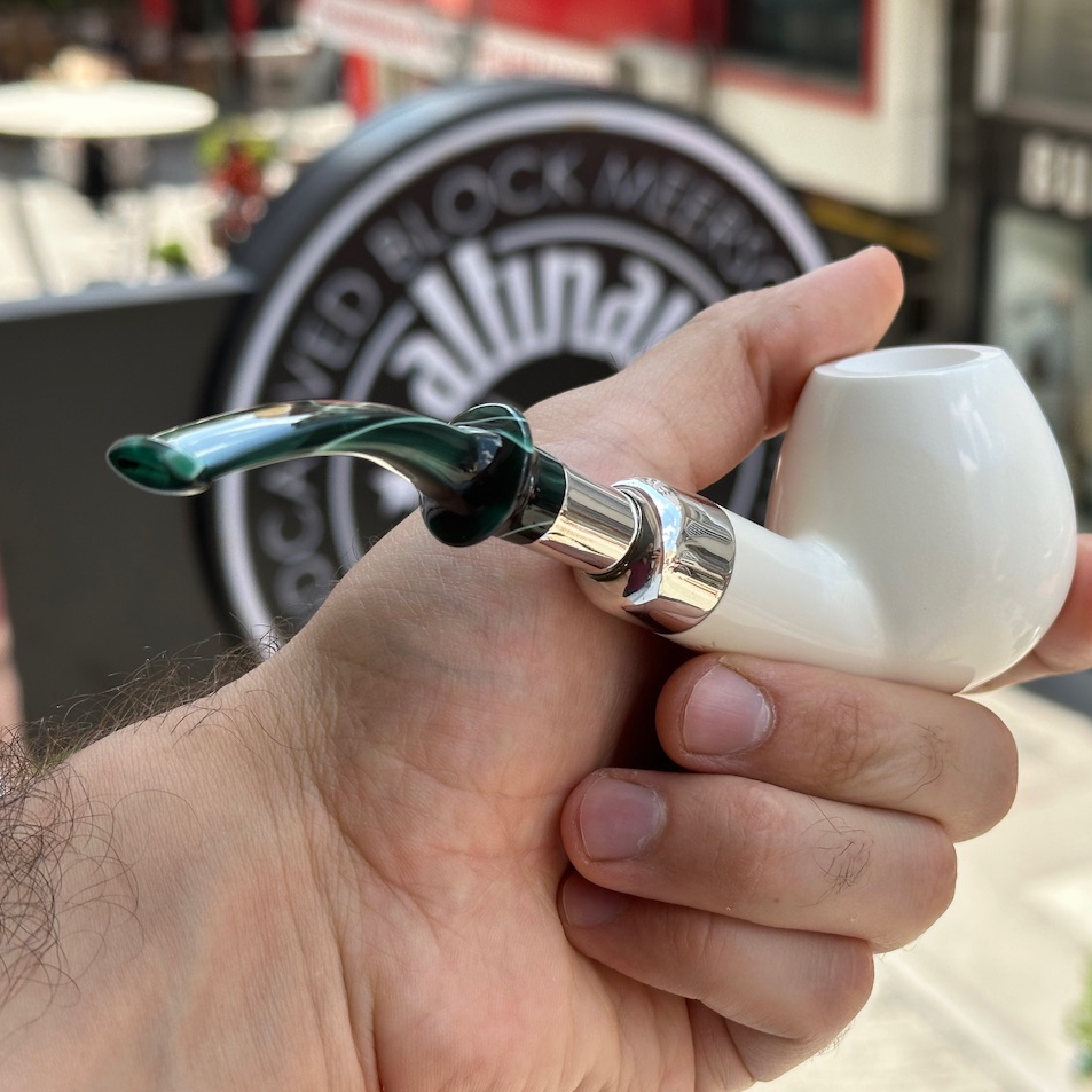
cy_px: 544
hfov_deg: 30.0
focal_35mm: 57
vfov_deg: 30.0
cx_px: 644
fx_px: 2034
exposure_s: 1/990
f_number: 1.78
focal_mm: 6.86
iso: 64
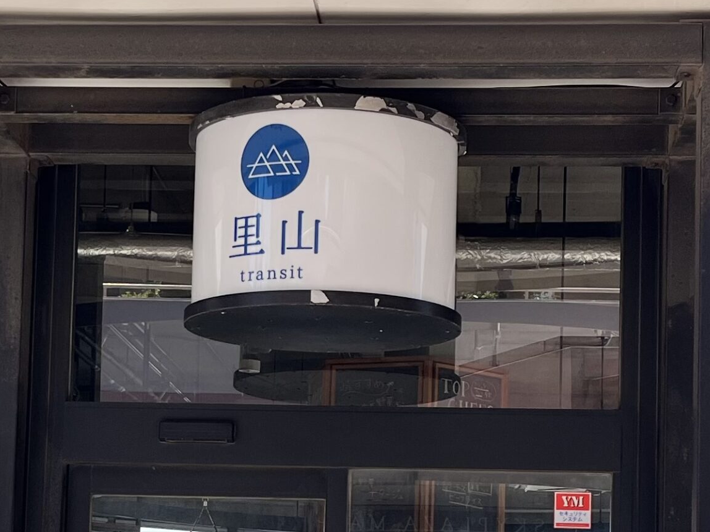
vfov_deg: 48.2
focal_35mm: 29
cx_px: 325
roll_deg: -1.2
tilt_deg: +5.1
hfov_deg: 61.6
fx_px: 595
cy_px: 289
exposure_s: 1/684
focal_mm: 5.1
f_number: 1.6
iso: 50
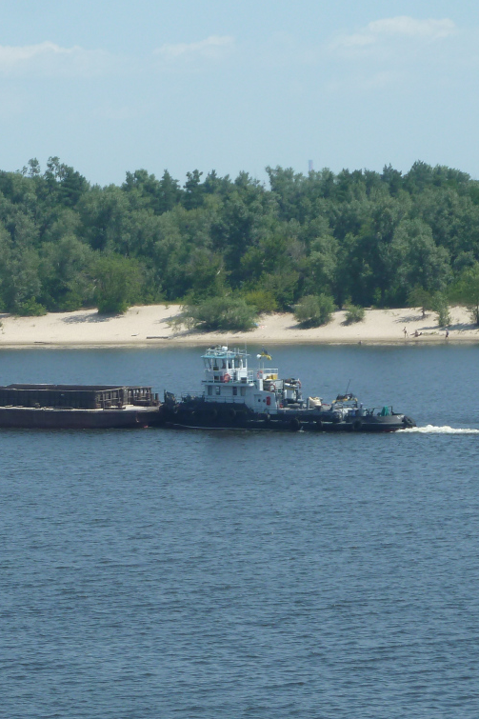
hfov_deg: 7.9
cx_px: -19
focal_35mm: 172
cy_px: 415
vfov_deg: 11.9
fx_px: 3434
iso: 80
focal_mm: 15.8
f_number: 4.3
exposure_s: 1/500
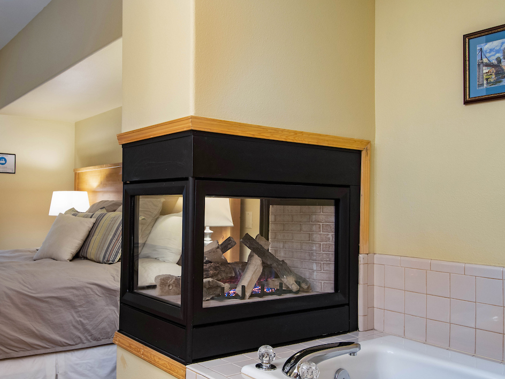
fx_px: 481
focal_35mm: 33
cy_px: 195
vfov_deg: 42.9
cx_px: 202
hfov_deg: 55.0
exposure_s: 1/20
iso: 250
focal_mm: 18
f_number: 7.1
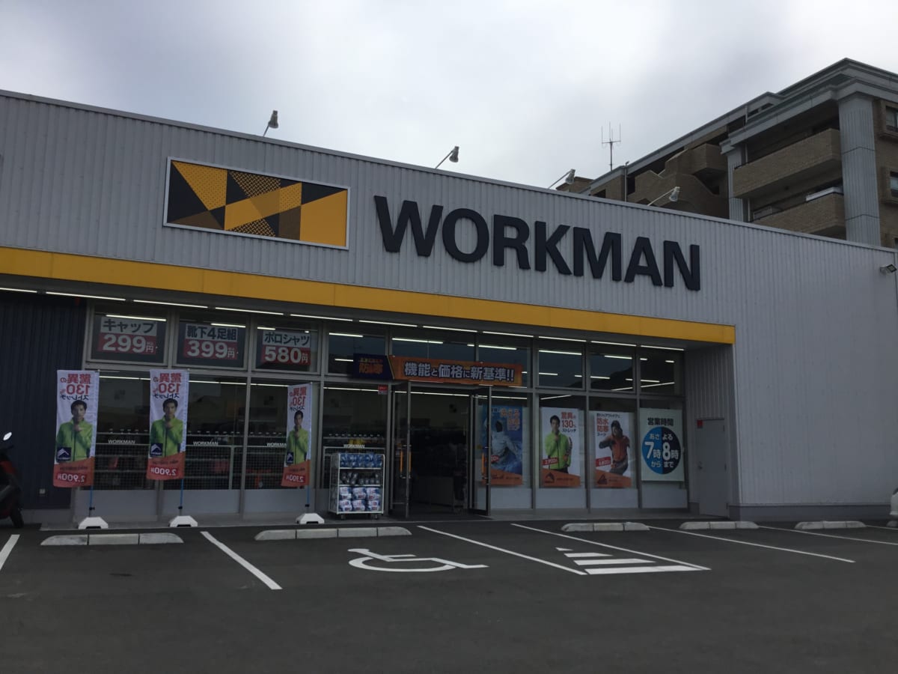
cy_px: 337
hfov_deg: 58.4
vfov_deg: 45.4
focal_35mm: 31
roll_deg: -1.1
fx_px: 804
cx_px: 449
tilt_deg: +8.5
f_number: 2.4
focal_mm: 3.3
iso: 25
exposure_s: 1/2037
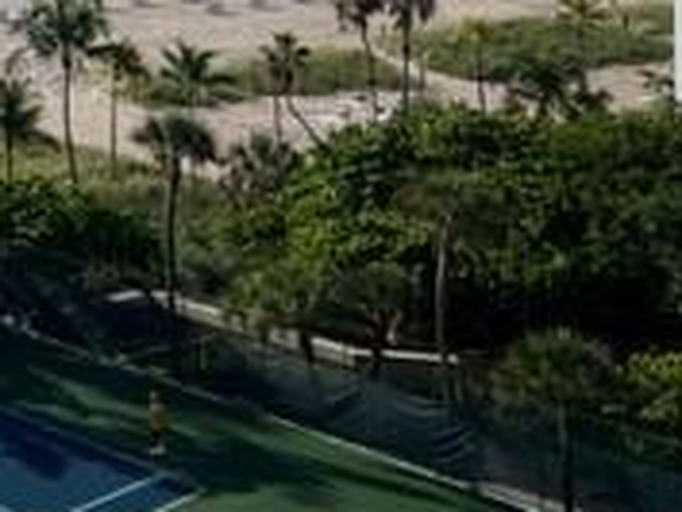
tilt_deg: -0.5
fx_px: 1853
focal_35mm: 94
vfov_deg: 14.4
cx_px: -405
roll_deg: +1.3
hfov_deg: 18.1
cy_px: -308
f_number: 1.5
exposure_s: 1/9434
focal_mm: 5.7
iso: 50
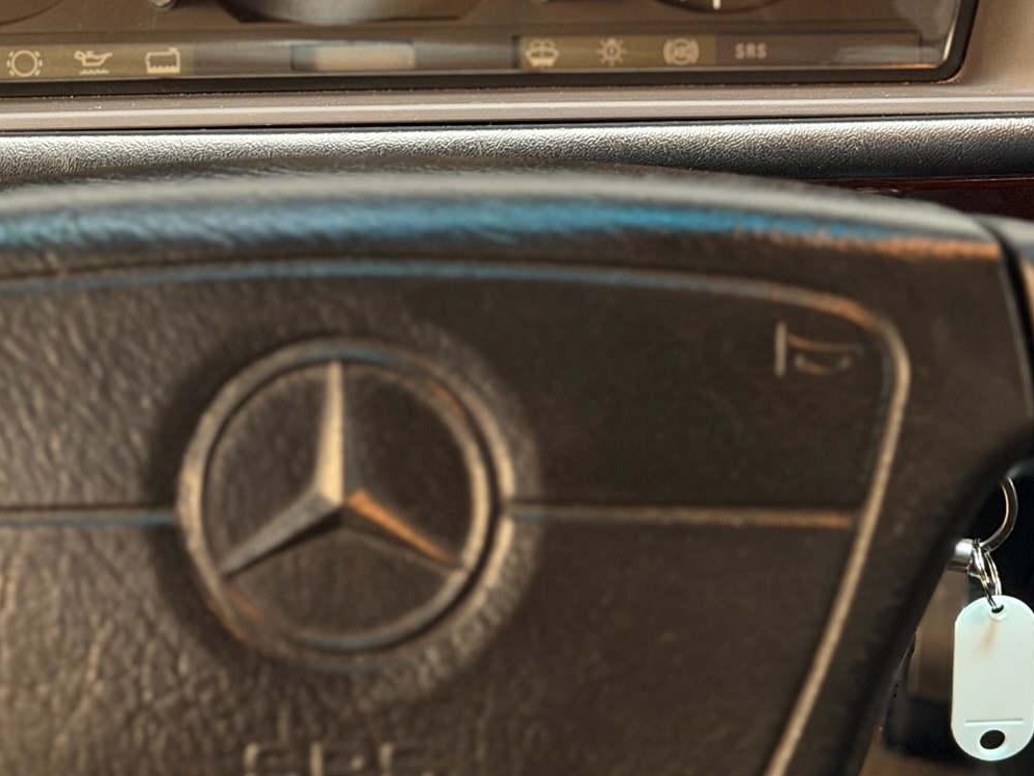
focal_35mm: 99
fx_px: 2958
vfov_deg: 14.8
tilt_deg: -21.8
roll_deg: +1.9
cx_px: 314
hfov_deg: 19.7
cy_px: 150
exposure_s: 1/25
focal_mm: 6.76
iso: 500
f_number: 1.78
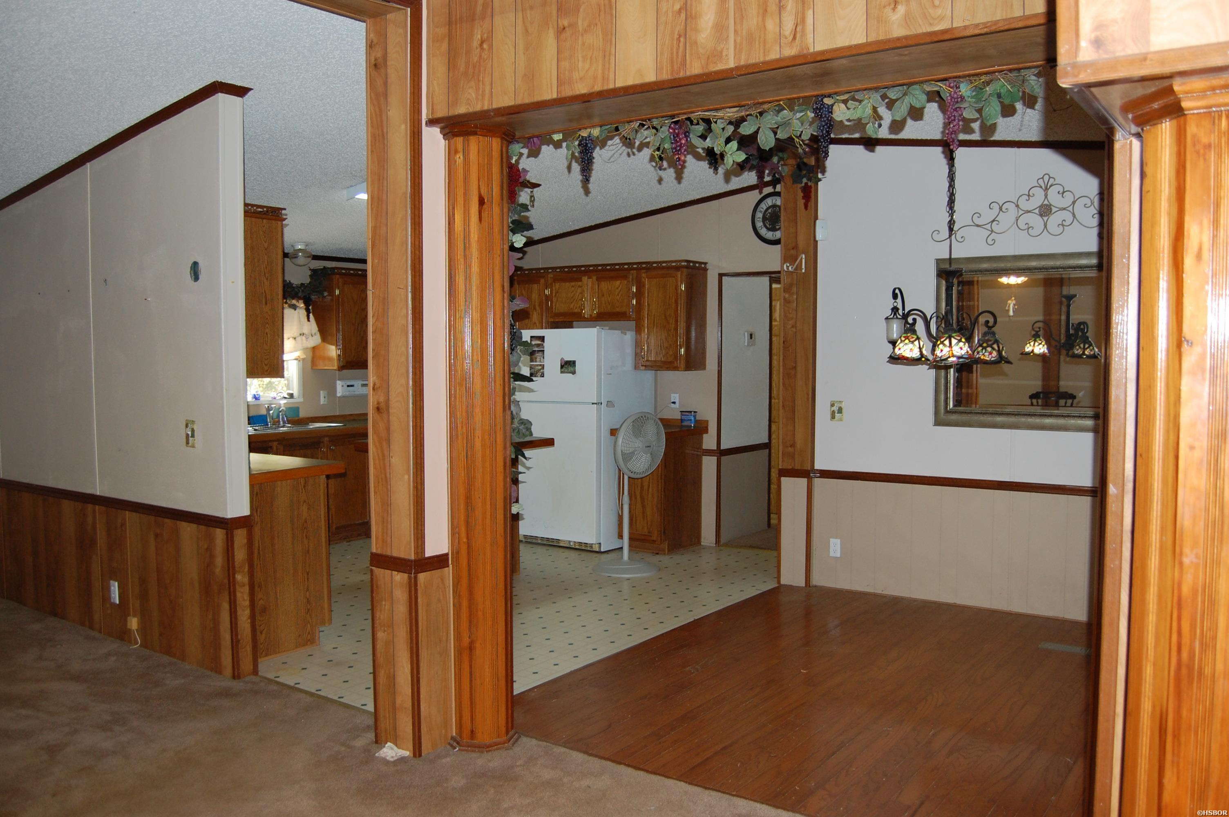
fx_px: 972
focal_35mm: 28
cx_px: 614
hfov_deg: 64.6
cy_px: 408
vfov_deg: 45.6
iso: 400
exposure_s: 1/60
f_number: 3.5
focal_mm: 19
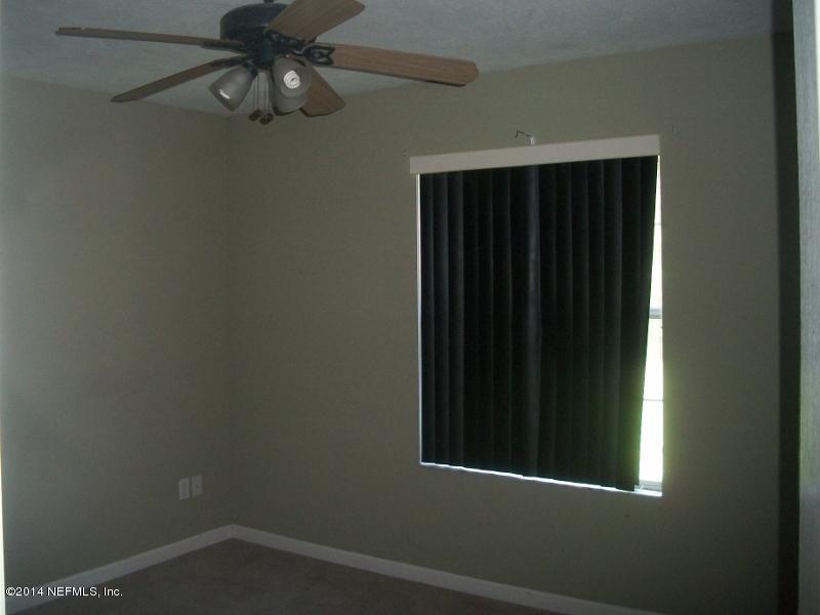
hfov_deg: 52.6
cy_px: 308
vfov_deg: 40.7
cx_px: 410
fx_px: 829
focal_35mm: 35
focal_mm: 6.3
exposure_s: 1/30
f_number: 3.1
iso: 320
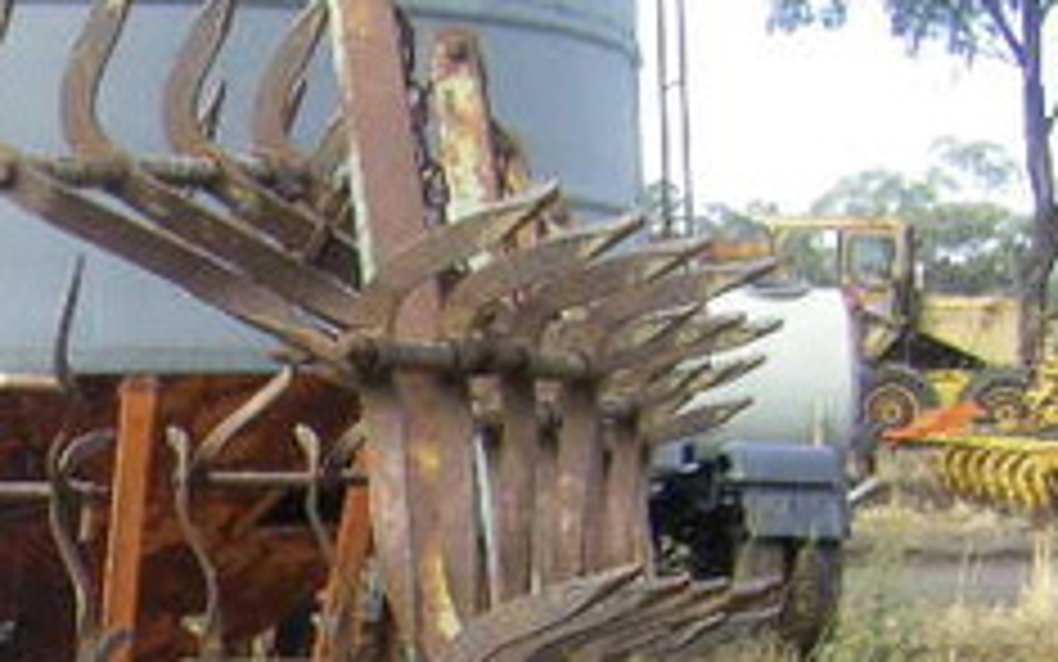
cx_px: -225
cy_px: 874
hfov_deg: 14.7
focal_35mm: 137
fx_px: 3951
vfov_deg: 9.4
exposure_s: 1/125
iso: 64
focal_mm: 6.3
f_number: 3.5
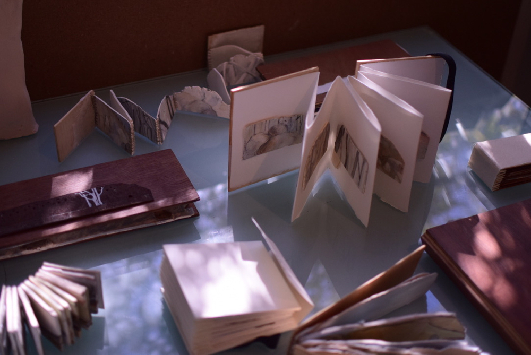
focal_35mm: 52
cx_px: 266
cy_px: 178
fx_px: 775
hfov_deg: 37.8
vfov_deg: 25.8
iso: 400
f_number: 1.8
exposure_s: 1/3200
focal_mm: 35
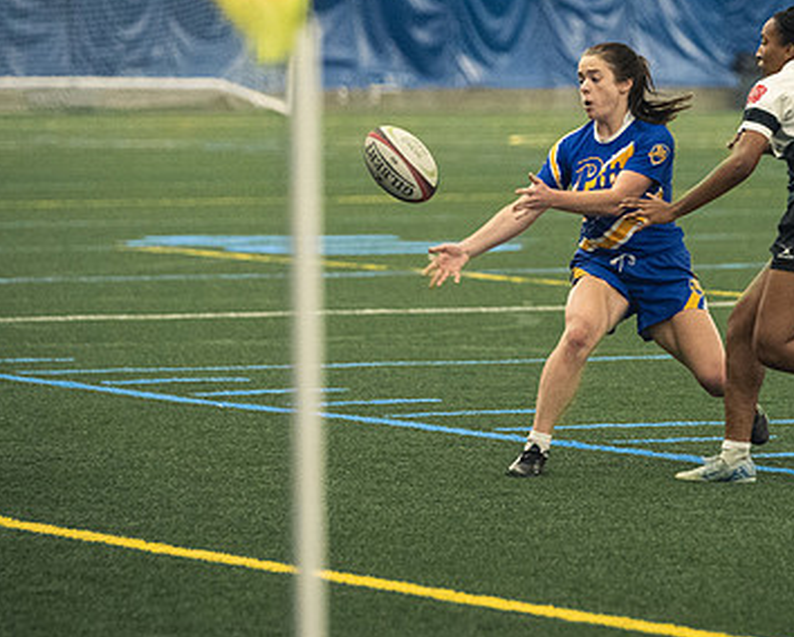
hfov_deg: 6.2
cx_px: 612
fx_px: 7293
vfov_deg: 5.0
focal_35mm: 310
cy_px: 274
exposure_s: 1/500
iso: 8000
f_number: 2.8
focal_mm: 135
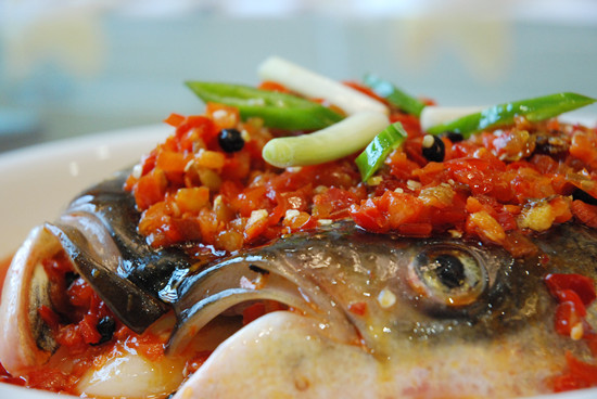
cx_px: 298
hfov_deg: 20.9
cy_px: 200
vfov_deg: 14.1
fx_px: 1619
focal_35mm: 98
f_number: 4.5
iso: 1600
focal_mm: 65
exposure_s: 1/80
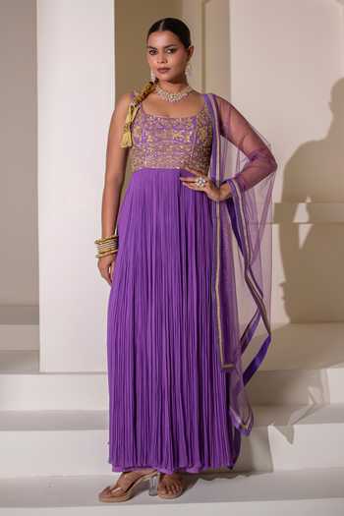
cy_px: 258
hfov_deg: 37.9
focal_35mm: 35
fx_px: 502
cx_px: 172
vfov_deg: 54.4
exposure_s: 1/320
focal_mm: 35
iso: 400
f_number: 2.8
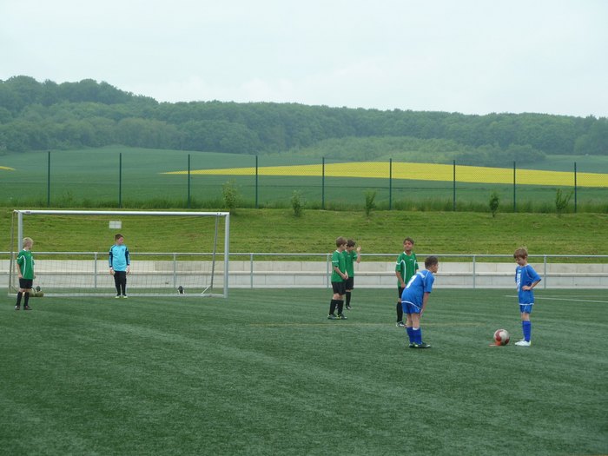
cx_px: 304
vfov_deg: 12.5
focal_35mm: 119
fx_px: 2090
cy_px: 228
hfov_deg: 16.6
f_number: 4.4
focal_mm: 19.5
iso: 80
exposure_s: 1/160
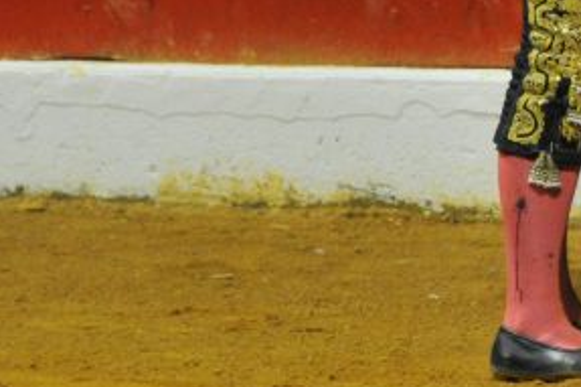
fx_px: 11226
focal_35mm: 696
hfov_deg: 3.0
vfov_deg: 2.0
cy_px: -158
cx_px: 743
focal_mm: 130
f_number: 5.6
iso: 1600
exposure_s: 1/90
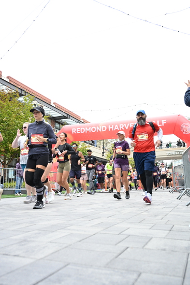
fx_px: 245
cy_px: 142
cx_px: 95
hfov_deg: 42.3
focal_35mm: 31
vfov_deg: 60.3
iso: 2000
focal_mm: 31
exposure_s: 1/640
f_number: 4
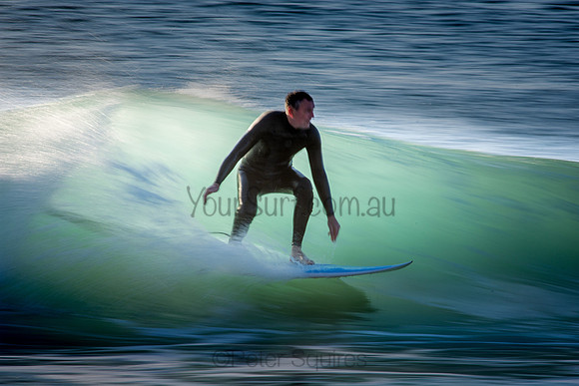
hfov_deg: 2.7
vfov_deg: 1.8
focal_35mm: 750
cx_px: 290
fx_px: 12065
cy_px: 193
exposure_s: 1/30
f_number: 20
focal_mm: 500
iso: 100
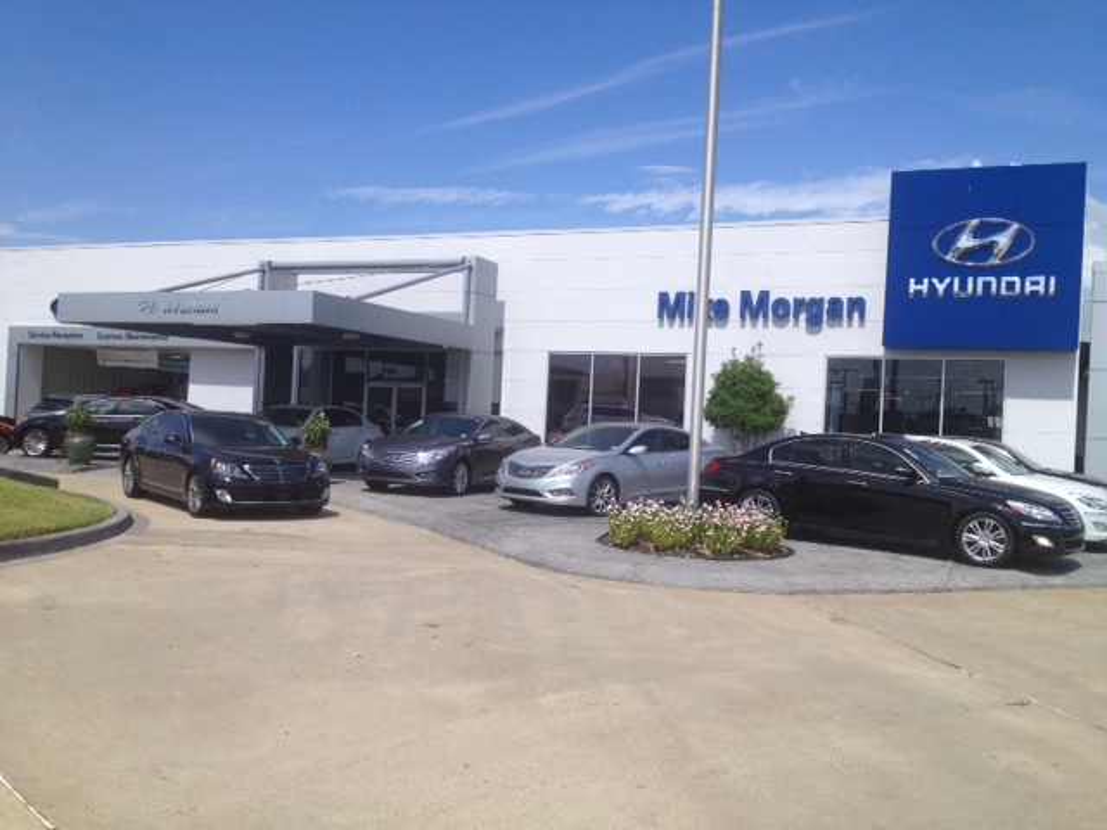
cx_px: 554
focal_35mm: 35
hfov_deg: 52.6
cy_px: 415
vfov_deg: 40.7
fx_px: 1119
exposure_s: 1/2632
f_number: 2.4
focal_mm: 4.28
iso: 50
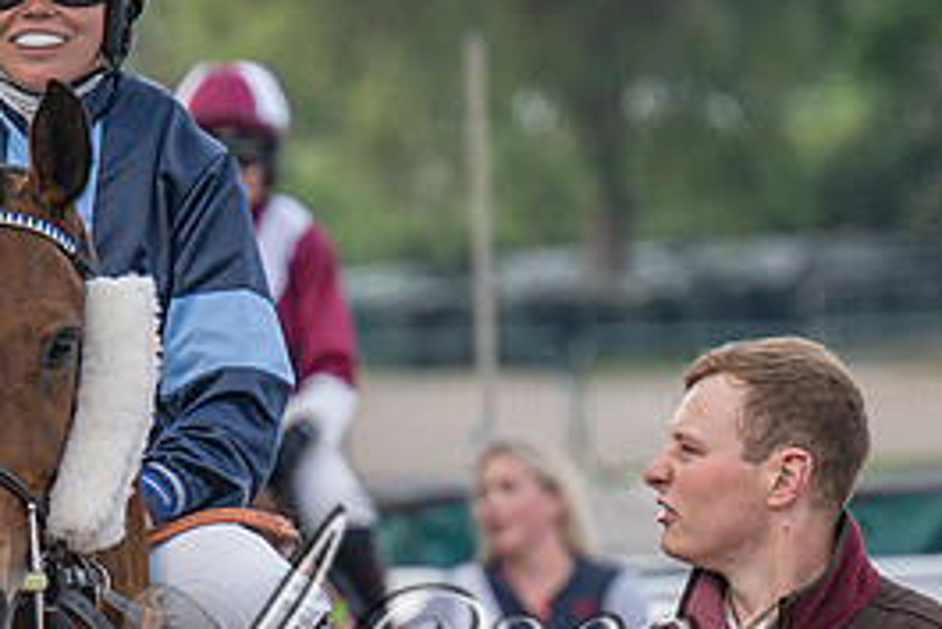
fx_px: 21441
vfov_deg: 1.7
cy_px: 387
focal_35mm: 819
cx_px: 436
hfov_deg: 2.5
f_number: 4
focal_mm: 165
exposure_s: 1/1000
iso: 400
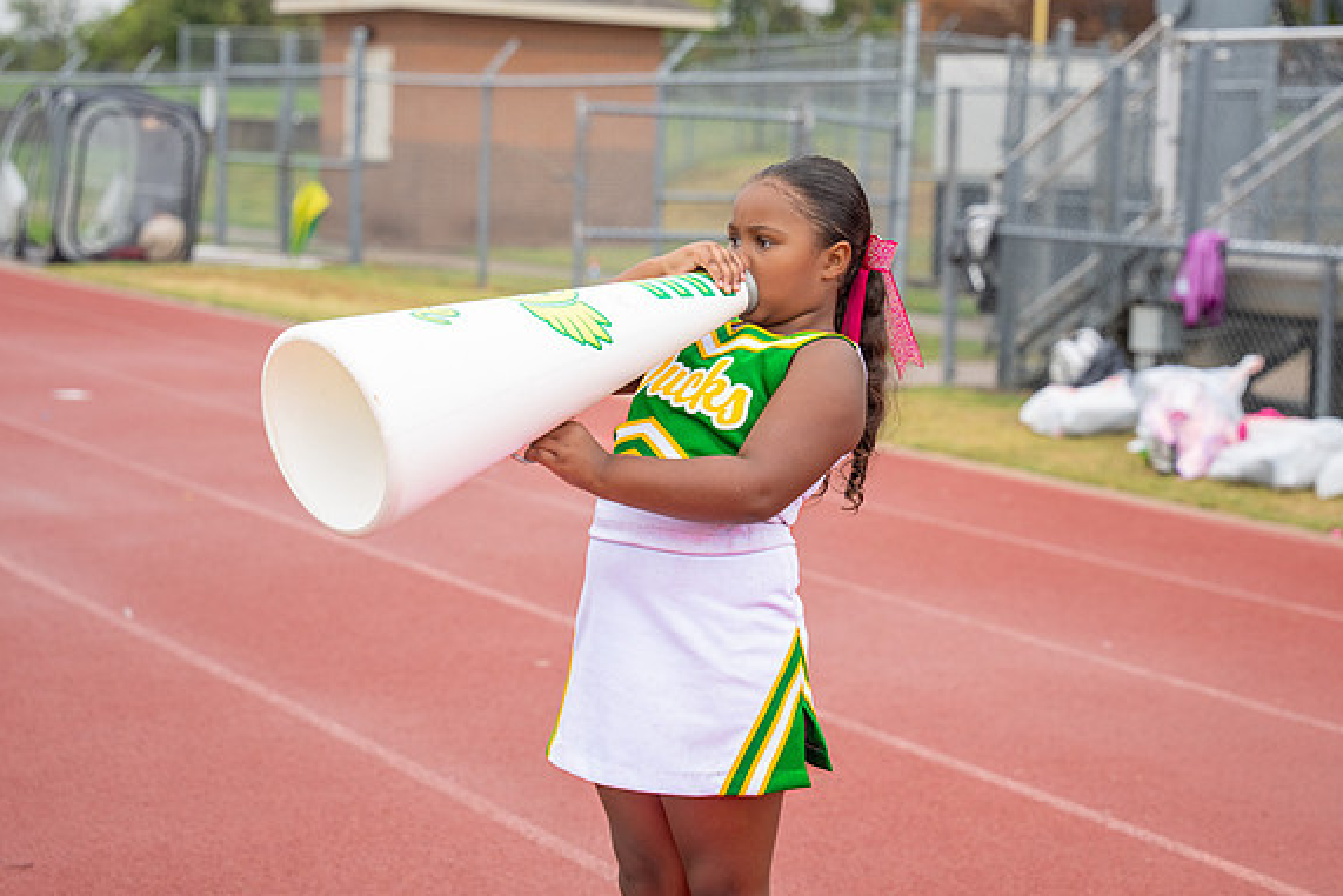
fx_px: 2985
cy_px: 338
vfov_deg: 17.1
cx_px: 733
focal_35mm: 80
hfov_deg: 25.3
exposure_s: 1/1250
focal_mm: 54.6
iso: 320
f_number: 2.8
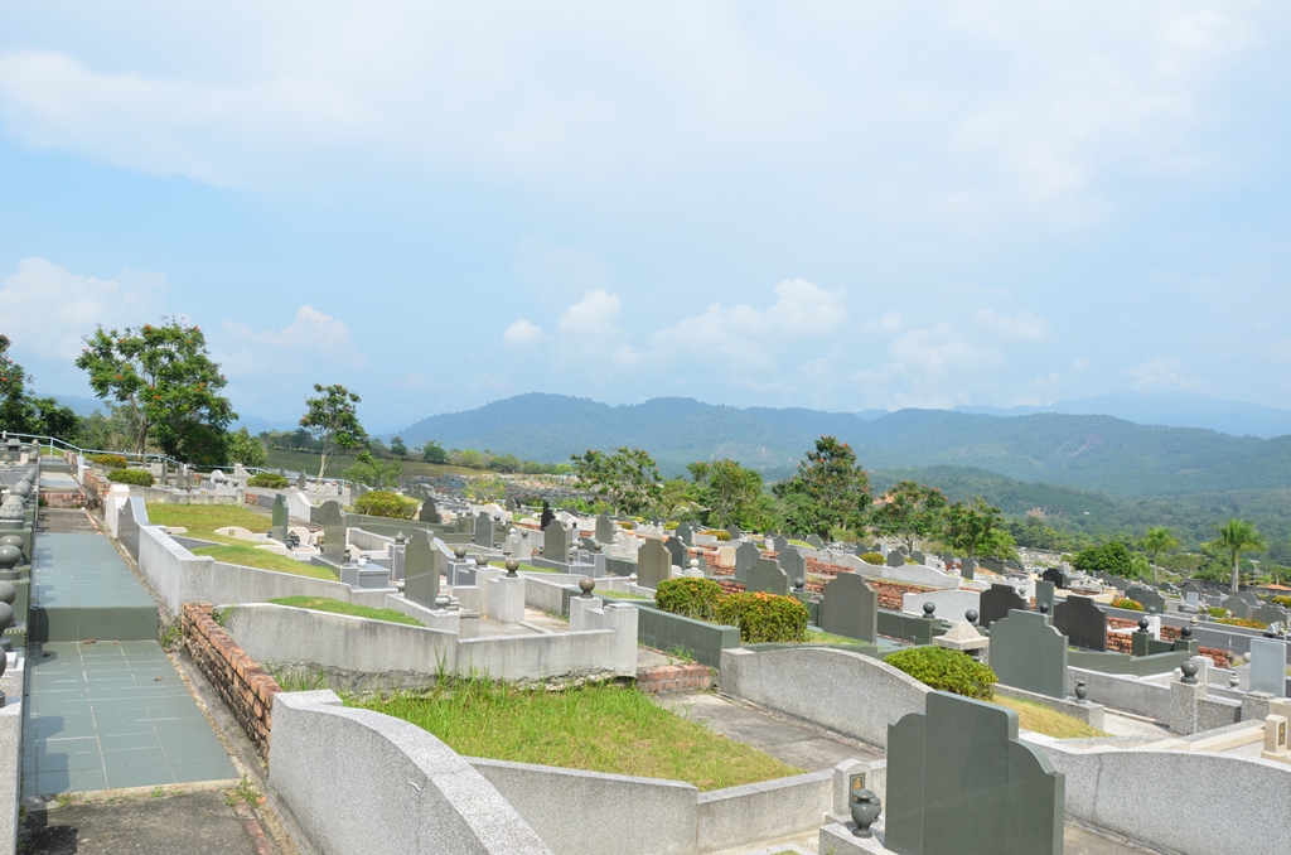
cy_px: 428
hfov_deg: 67.5
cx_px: 646
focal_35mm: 27
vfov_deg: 47.7
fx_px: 966
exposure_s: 1/250
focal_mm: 18
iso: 100
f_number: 8
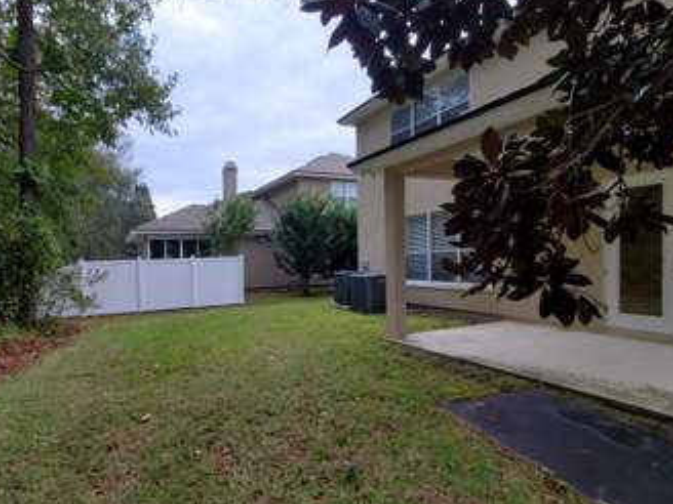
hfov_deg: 83.7
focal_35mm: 19
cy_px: 257
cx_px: 271
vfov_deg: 68.7
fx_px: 369
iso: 50
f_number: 2.2
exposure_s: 1/188
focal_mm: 1.8
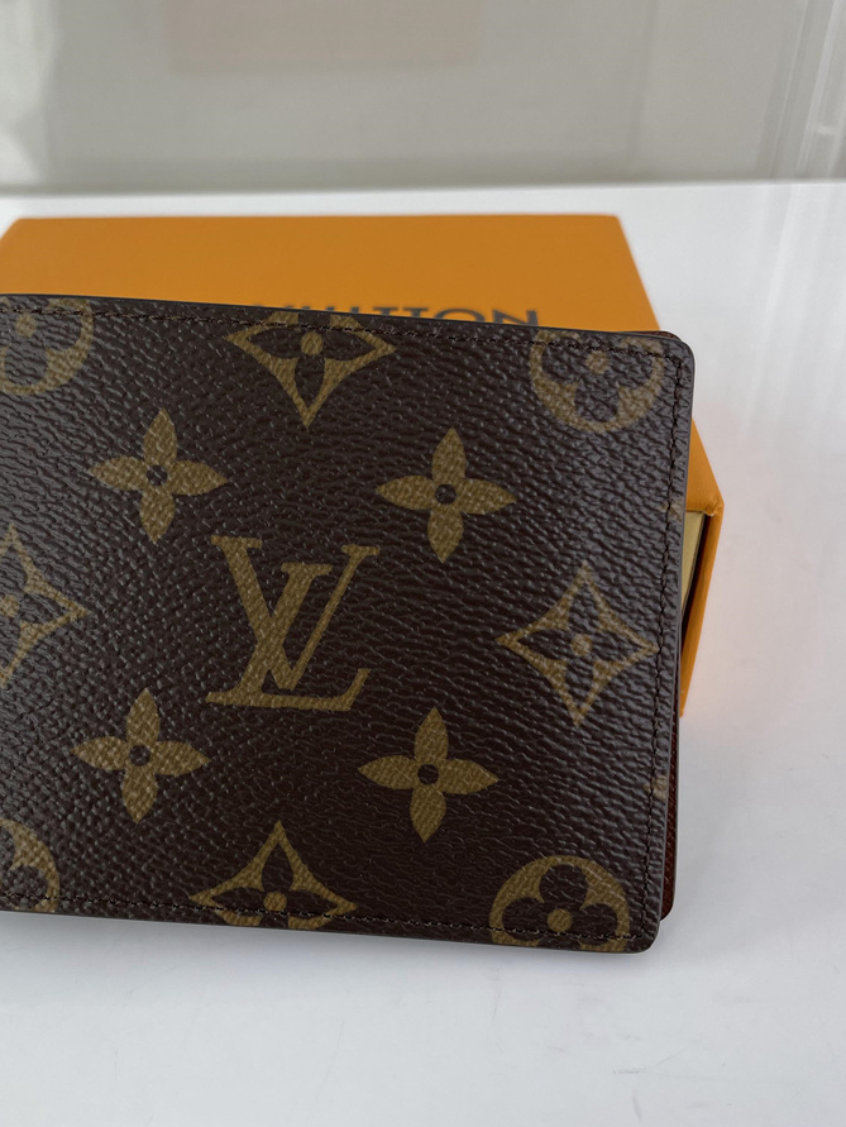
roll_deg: +2.9
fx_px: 1140
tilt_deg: -36.9
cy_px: 562
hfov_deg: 40.1
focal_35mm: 35
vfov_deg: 52.6
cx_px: 263
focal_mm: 4.2
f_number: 1.6
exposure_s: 1/202
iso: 32
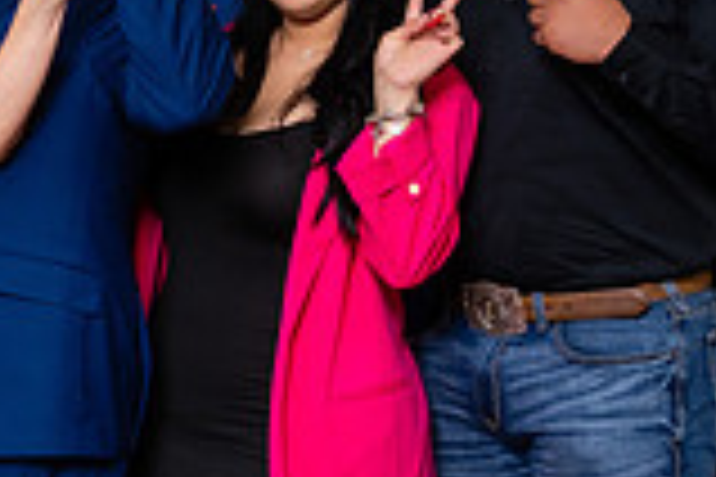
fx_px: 2705
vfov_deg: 10.1
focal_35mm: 136
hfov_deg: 14.1
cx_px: -368
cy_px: 275
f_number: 5.6
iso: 500
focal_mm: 34
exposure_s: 1/200
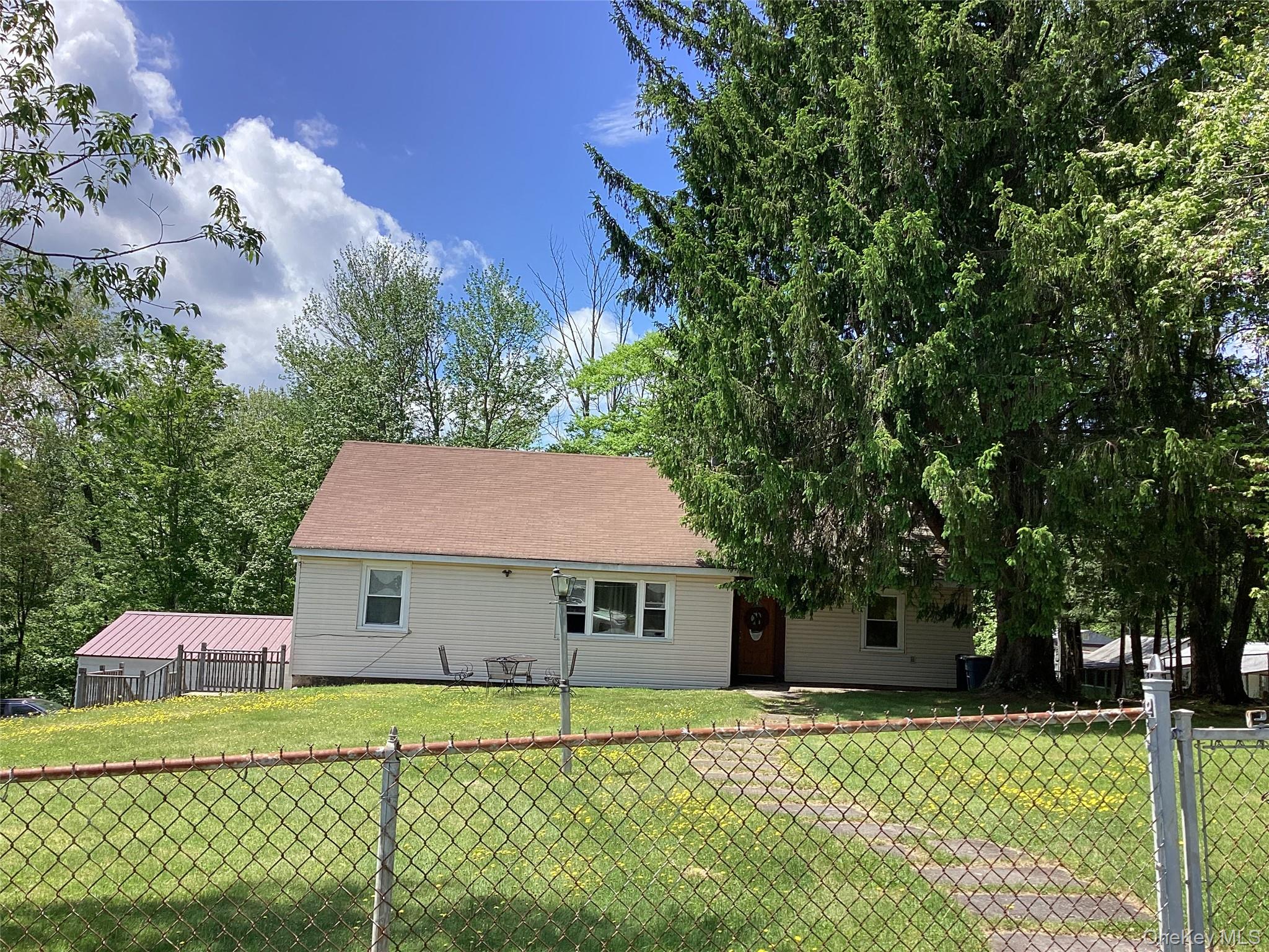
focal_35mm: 31
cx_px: 634
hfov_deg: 58.4
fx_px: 1136
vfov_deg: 45.4
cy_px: 476
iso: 25
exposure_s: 1/886
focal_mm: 3.3
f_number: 2.4
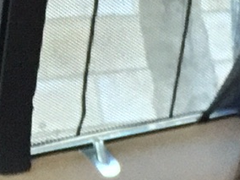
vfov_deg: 6.9
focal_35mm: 196
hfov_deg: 8.7
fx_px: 1359
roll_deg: -0.1
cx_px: 671
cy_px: 531
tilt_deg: -23.3
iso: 320
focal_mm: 4.15
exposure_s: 1/17
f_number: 2.2
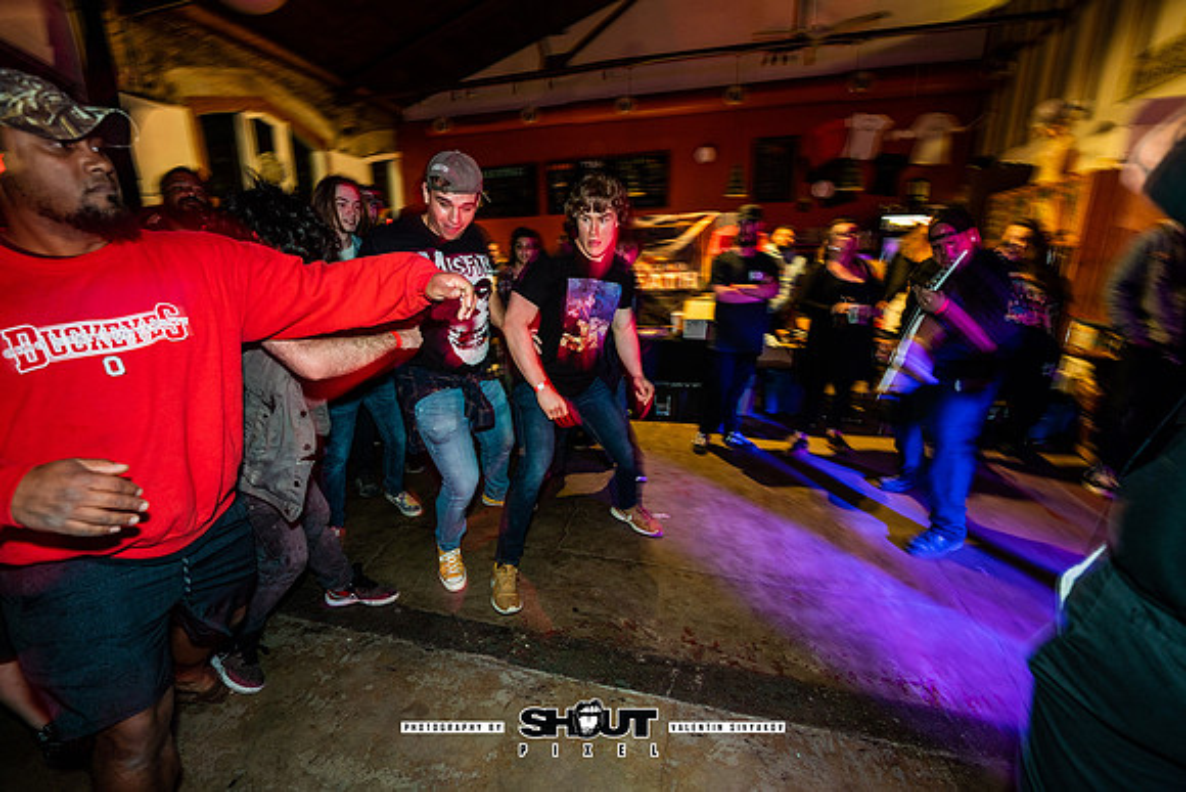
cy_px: 396
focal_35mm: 14
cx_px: 593
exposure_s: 1/10
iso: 320
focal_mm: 14
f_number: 2.8
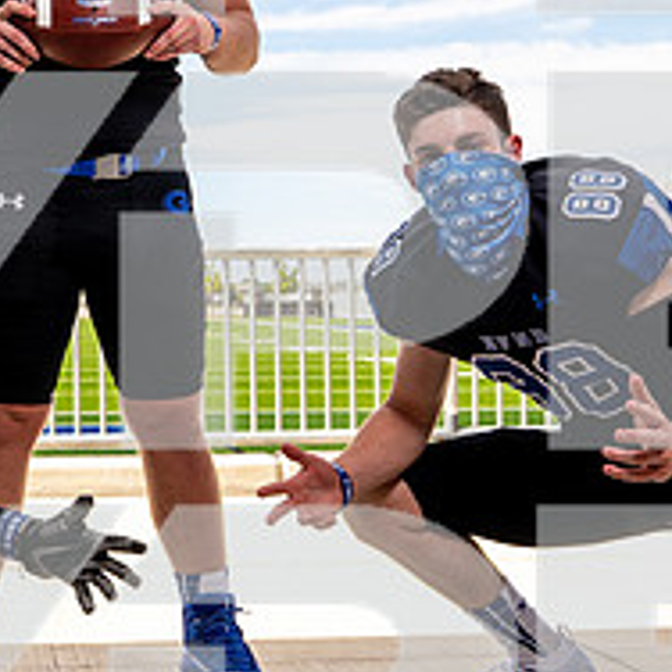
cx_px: 50
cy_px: 263
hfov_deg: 22.2
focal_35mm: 76
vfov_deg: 22.7
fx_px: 1669
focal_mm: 29
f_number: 10
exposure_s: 1/125
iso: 100
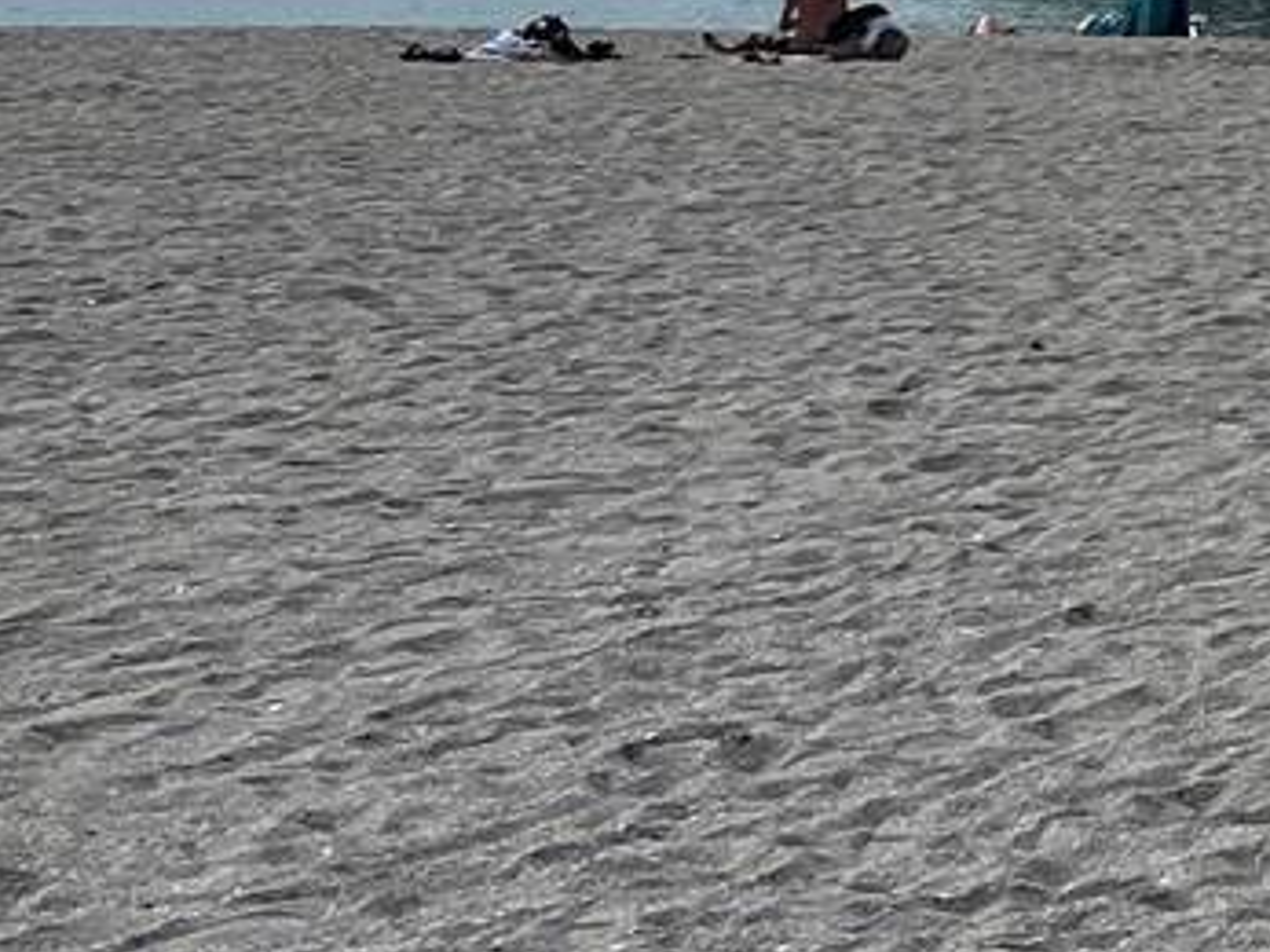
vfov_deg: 11.7
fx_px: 4401
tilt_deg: +4.3
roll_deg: -3.0
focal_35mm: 120
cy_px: -579
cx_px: 2478
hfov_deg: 14.0
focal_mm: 5.7
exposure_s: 1/12658
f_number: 1.5
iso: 50
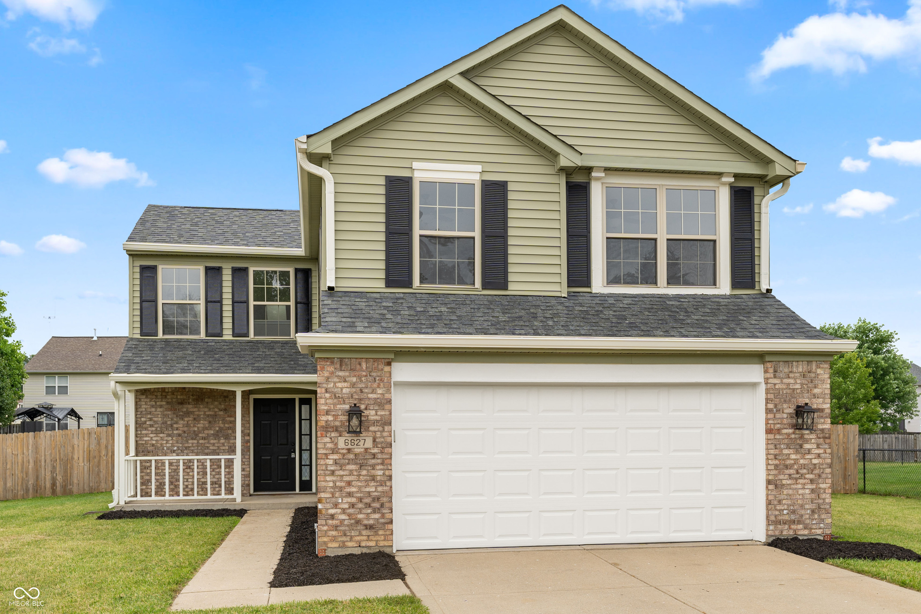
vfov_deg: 43.6
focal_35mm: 30
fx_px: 767
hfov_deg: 61.9
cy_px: 307
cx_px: 460
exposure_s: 1/125
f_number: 5.6
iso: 100
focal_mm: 20
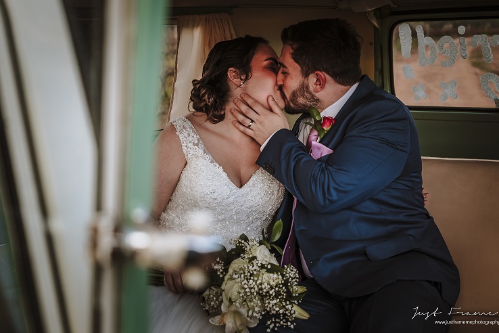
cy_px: 143
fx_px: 845
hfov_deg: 32.9
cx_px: 265
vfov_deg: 22.2
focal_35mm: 61
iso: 200
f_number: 4
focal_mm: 50
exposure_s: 1/50
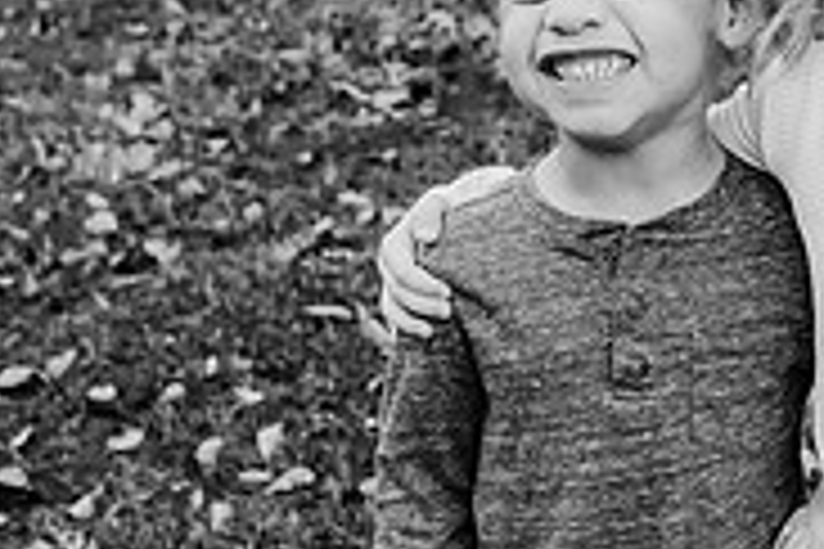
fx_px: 2609
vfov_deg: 11.9
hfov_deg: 17.5
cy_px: 55
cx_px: 822
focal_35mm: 114
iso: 800
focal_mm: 31
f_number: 4
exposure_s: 1/800
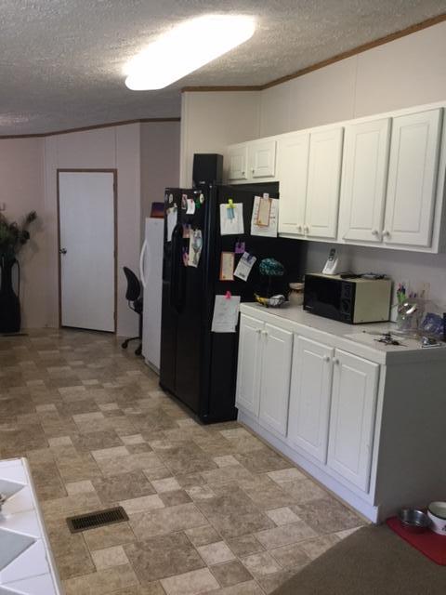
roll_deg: -0.7
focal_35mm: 31
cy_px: 298
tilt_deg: -10.0
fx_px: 533
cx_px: 223
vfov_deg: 58.4
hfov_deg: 45.4
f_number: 2.4
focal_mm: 3.3
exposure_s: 1/30
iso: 80
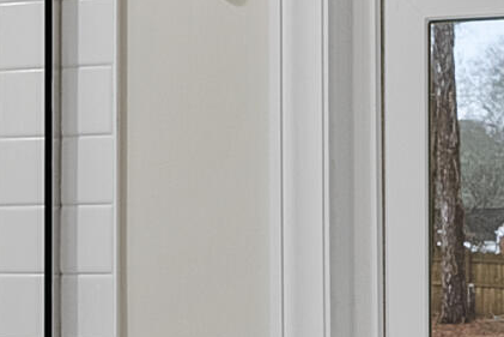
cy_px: 276
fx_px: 1498
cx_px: 20
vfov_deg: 12.7
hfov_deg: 18.7
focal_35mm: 107
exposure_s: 1/6
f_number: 7.1
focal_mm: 15
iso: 400
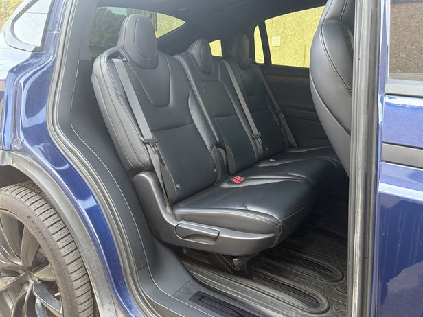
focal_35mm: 27
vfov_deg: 51.4
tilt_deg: -15.7
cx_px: 206
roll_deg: -0.4
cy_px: 161
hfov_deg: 65.3
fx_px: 330
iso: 100
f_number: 1.6
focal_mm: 5.96
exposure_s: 1/122
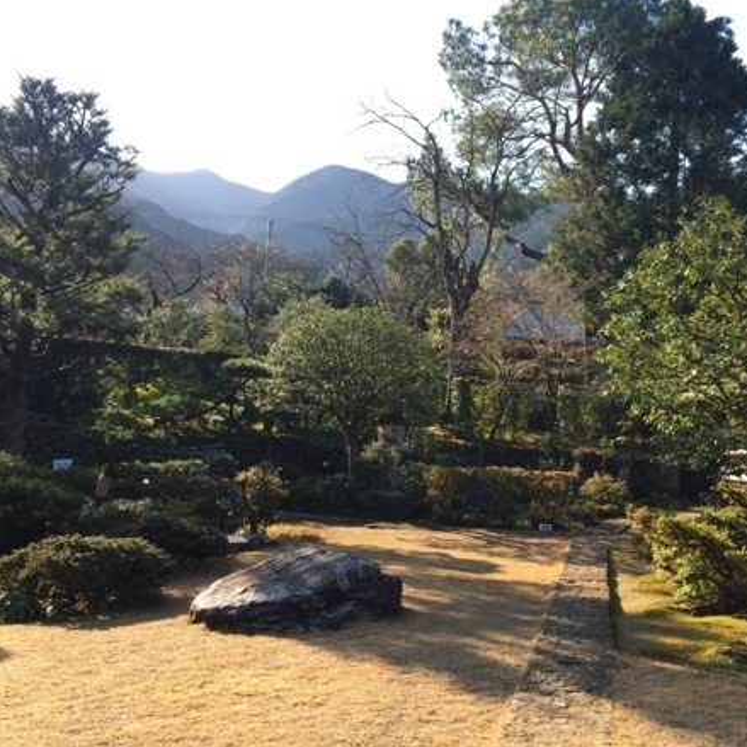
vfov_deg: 47.2
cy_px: 369
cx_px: 480
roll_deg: -0.4
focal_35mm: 35
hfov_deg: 46.7
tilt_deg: +3.1
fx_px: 855
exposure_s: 1/395
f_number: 2.2
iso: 32
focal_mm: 4.15
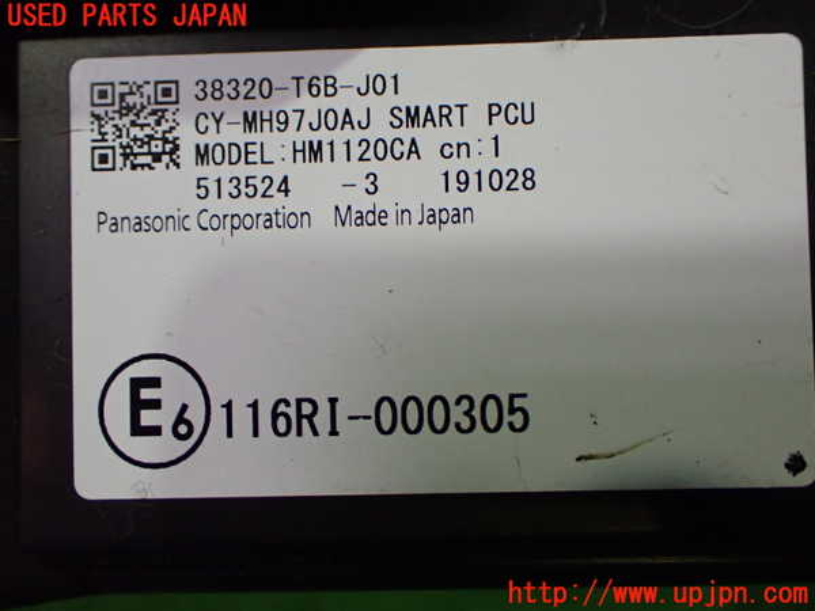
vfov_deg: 35.1
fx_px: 965
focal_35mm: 41
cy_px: 306
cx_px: 408
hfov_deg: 45.8
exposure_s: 1/160
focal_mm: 7.31
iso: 800
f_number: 2.8
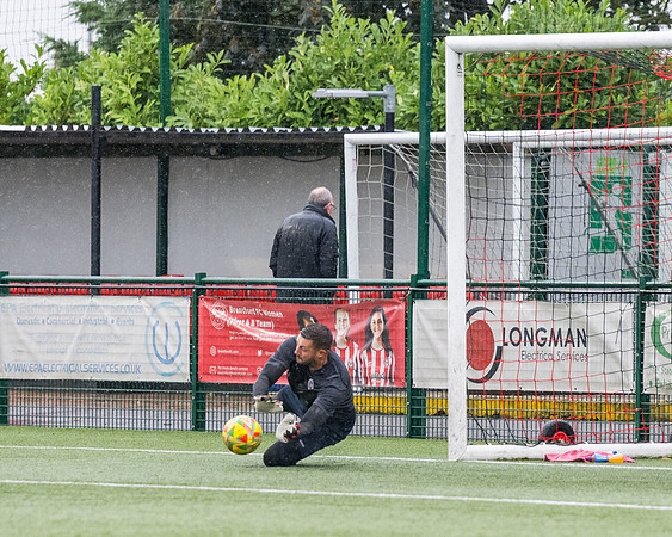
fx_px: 8496
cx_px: 518
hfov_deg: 4.5
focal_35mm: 427
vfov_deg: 3.6
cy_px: 376
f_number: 2.8
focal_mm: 165
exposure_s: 1/1250
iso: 2000
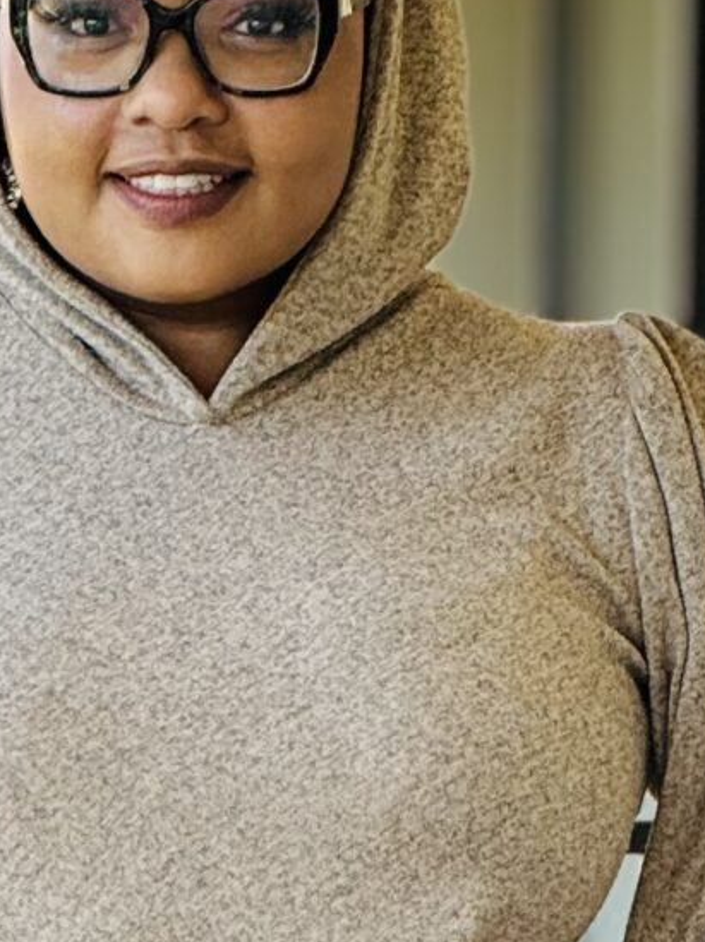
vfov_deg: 3.5
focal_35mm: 560
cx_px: 288
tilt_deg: -5.2
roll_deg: -0.8
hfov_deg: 2.7
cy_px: 1683
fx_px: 15225
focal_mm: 15.66
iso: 64
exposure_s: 1/99
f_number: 2.8
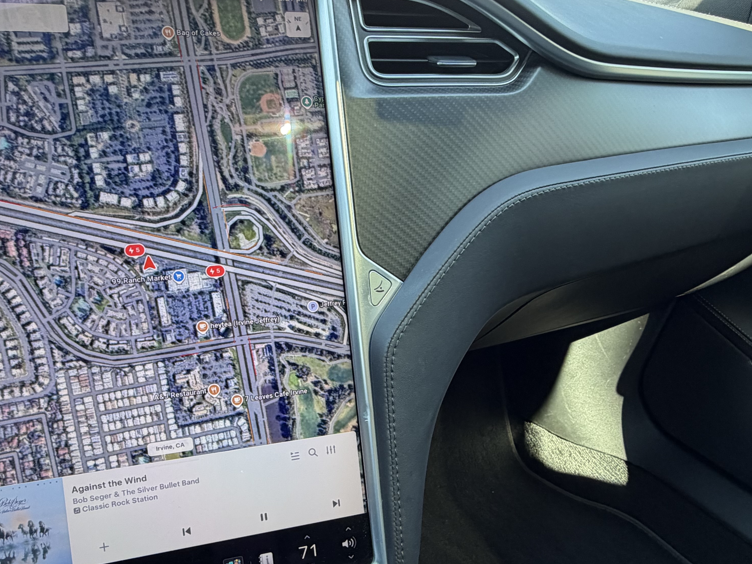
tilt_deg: -29.4
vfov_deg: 51.1
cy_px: 331
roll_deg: +1.0
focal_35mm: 27
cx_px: 362
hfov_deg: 65.3
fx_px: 587
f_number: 2.2
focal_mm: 2.22
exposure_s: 1/101
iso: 160
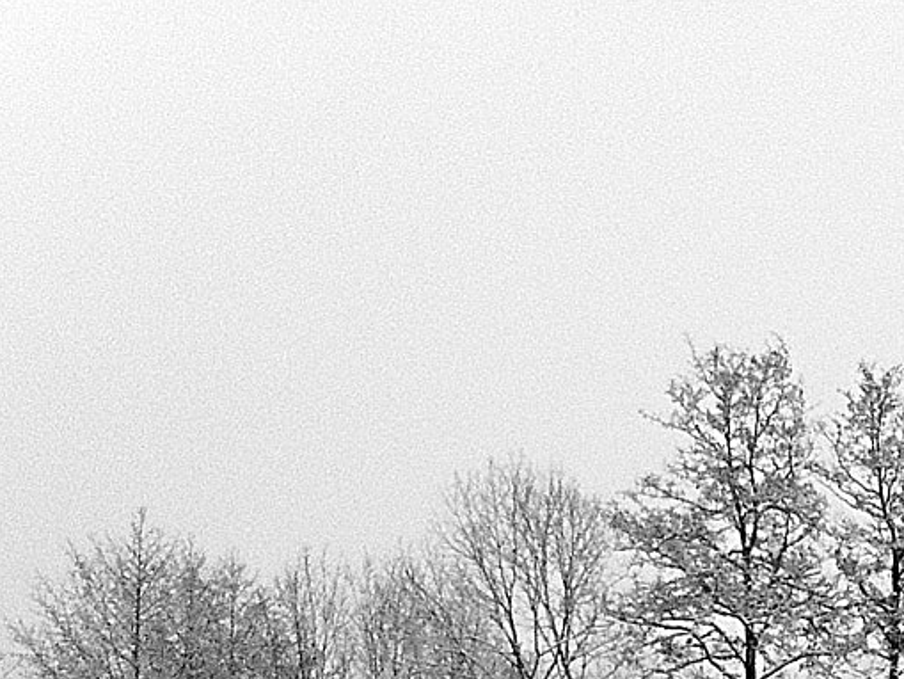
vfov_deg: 15.3
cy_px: 1065
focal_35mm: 88
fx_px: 2299
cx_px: 963
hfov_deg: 21.3
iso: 200
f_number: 1.8
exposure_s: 1/25
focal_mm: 4
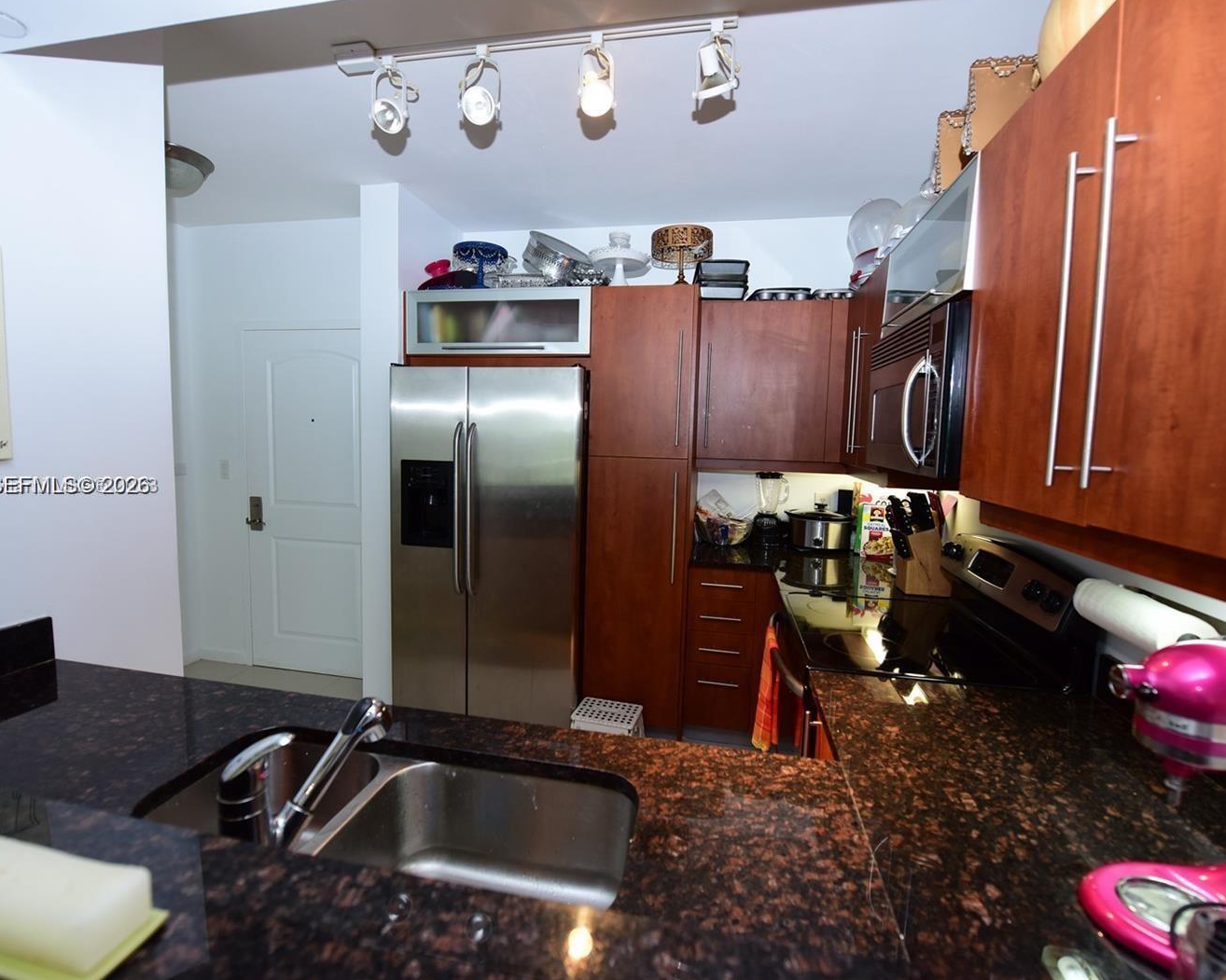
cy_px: 487
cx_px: 606
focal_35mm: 16
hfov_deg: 93.1
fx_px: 581
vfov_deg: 80.4
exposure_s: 1/100
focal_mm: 14
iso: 800
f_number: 4
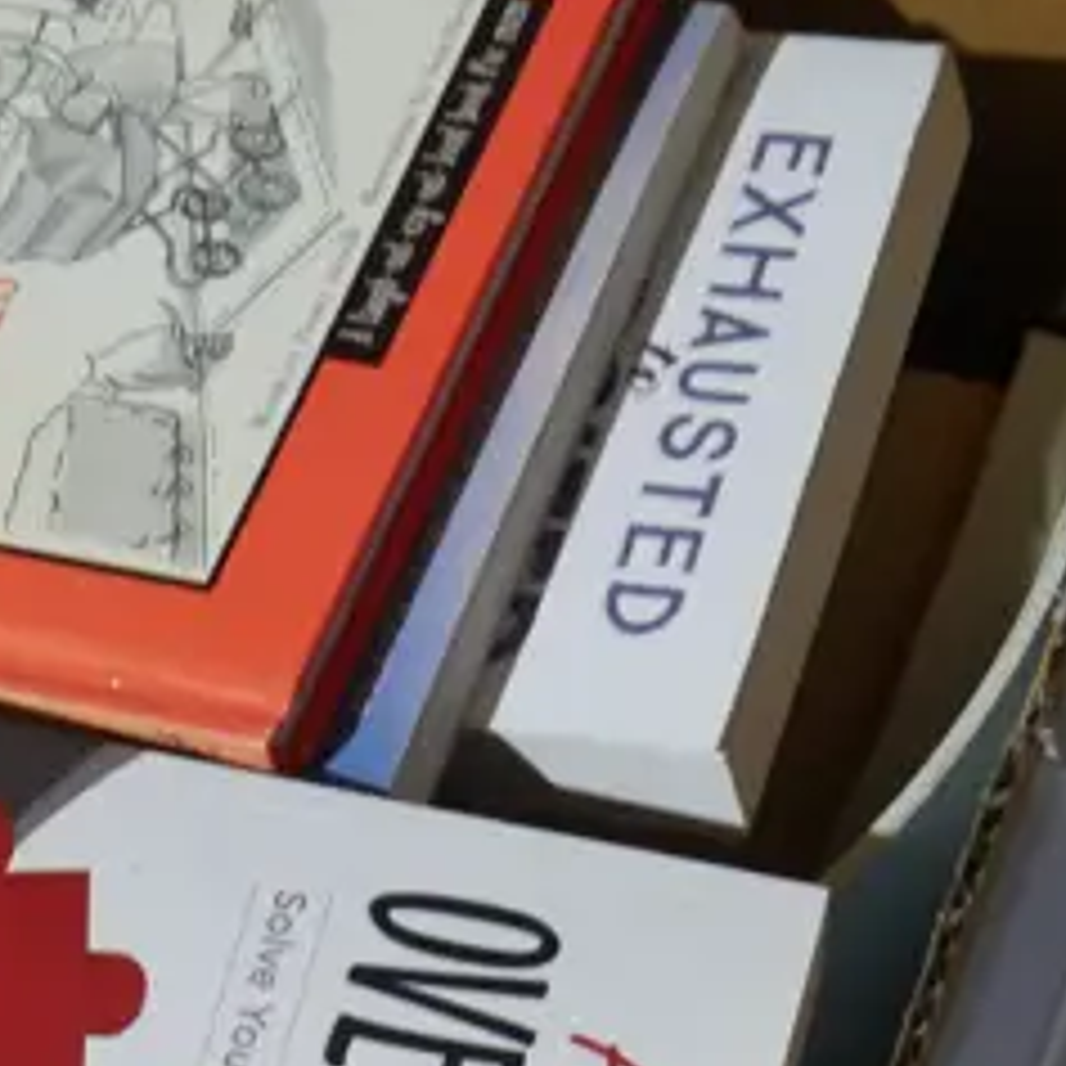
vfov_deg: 11.1
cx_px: 1201
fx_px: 5331
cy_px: 1379
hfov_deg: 11.2
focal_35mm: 153
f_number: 4.4
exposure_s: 1/60
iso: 1600
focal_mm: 20
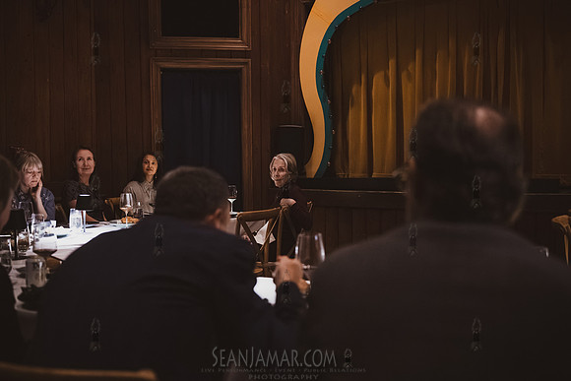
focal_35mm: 41
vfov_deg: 32.8
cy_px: 190
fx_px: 647
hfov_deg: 47.6
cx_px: 286
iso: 12800
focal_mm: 40
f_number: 2.8
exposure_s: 1/160
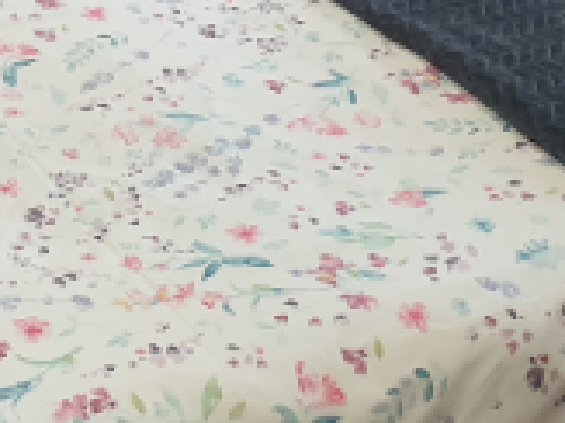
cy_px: -322
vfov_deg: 10.9
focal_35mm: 128
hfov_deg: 15.1
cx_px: -21
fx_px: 2088
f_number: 2.4
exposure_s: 1/50
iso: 125
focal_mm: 4.3
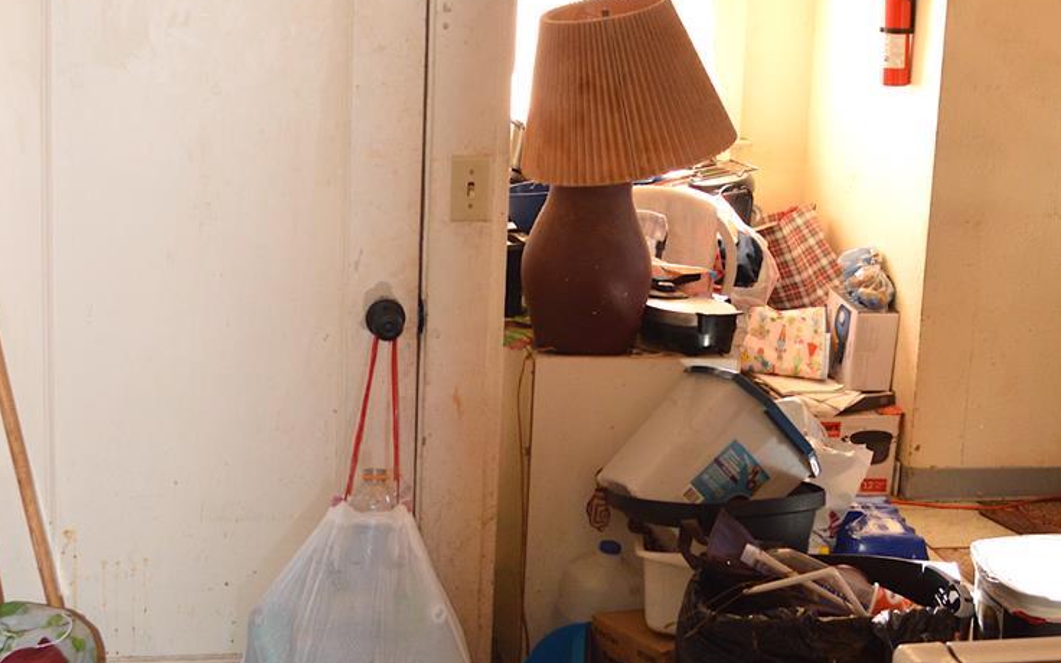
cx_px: 549
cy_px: 185
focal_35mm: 56
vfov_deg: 23.0
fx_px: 1619
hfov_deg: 36.3
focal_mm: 18
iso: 640
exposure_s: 1/60
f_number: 3.5
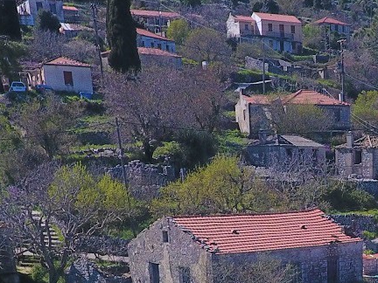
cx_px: 383
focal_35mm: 74
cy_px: 491
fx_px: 808
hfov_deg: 25.0
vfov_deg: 16.9
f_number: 2.8
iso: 100
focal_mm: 3.61
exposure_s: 1/1053
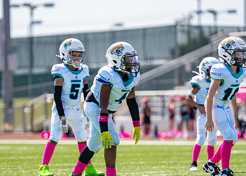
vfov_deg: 5.4
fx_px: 1865
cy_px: 105
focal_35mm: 267
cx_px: 117
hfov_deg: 7.5
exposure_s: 1/1600
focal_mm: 173
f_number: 2.8
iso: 100
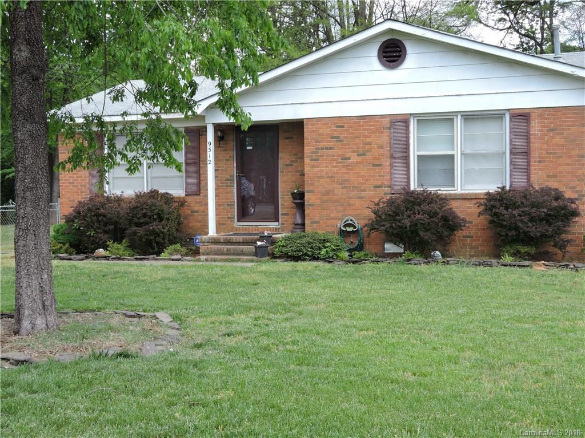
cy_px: 219
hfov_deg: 42.1
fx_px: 760
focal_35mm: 45
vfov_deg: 32.2
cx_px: 292
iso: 100
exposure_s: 1/200
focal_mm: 8.1
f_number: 4
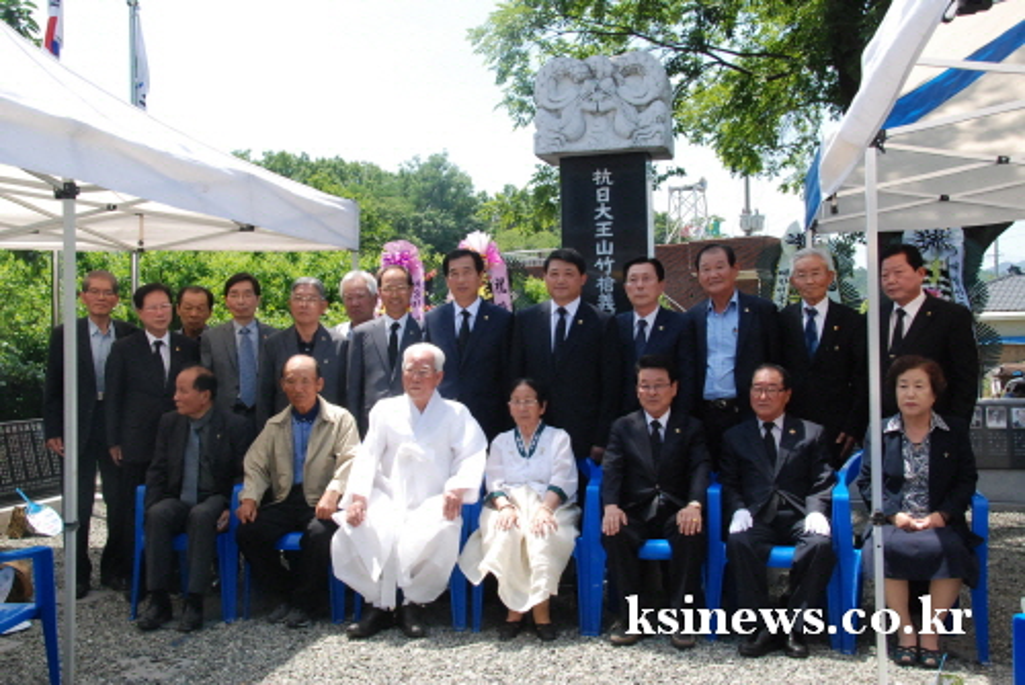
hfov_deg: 49.5
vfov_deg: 34.3
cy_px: 342
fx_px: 1111
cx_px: 512
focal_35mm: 39
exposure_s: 1/500
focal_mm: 26
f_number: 11
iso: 1000
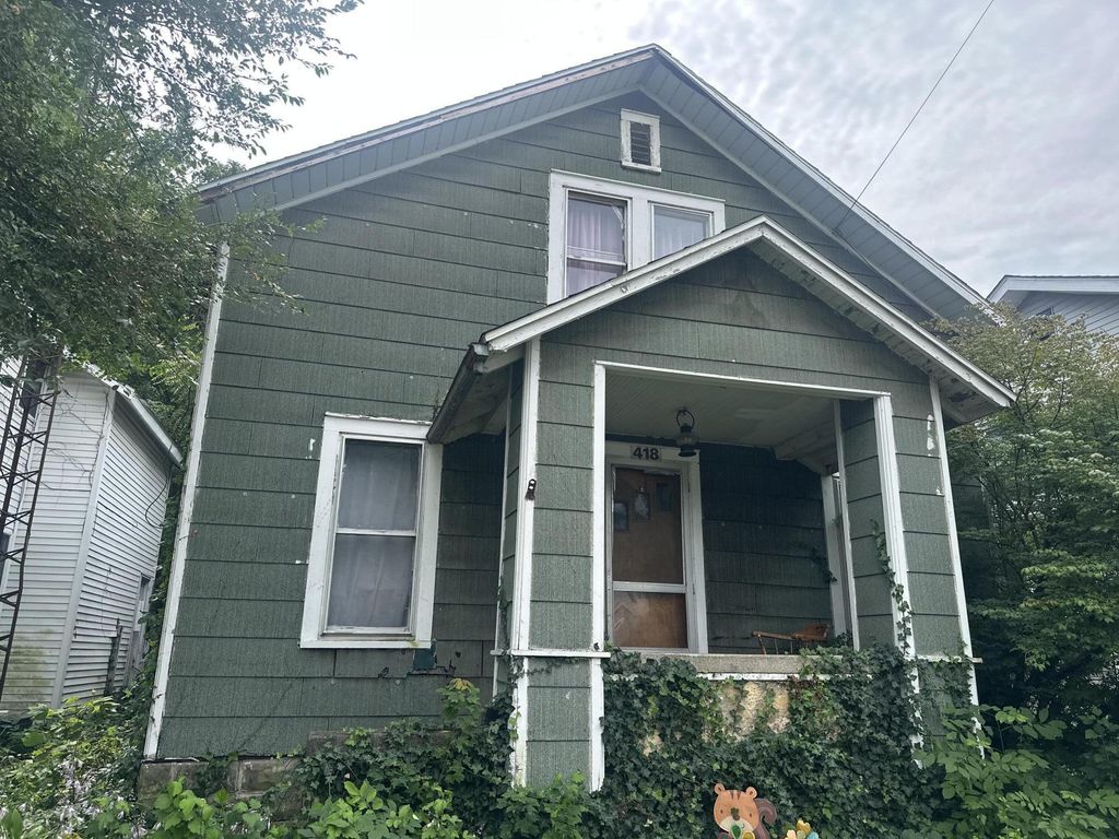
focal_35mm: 24
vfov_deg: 56.8
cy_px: 420
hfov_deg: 71.6
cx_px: 560
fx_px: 776
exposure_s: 1/1916
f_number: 1.78
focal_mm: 6.86
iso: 80
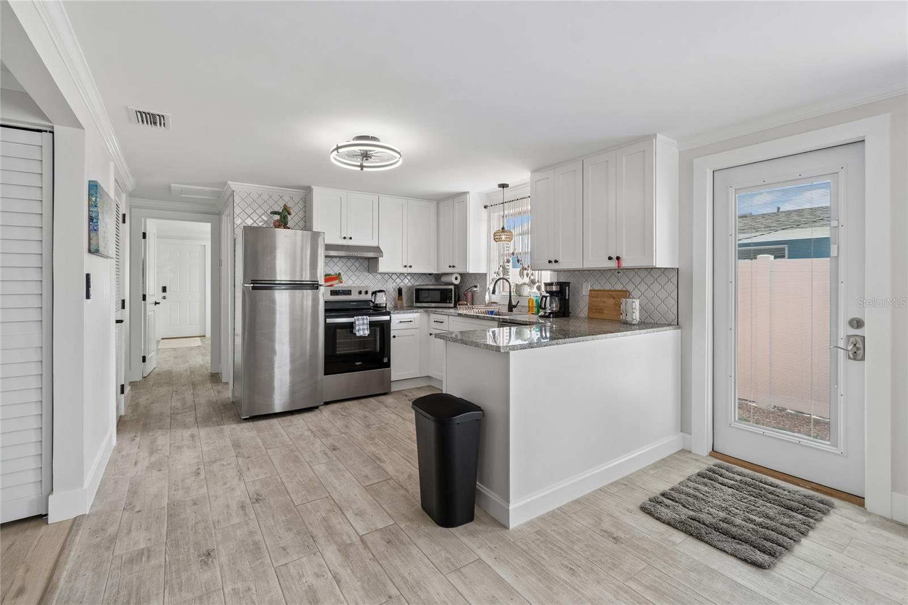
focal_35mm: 15
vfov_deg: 77.3
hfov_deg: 100.4
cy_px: 302
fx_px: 378
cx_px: 454
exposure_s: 1/40
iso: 100
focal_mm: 10
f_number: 7.1
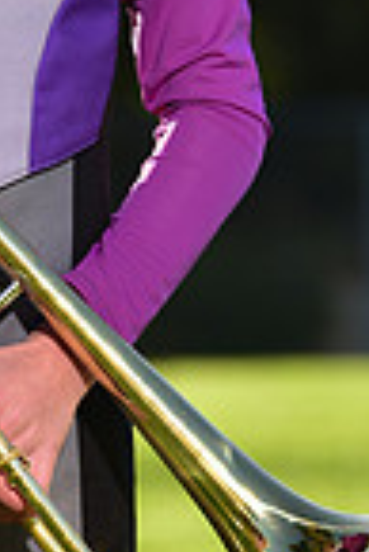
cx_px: -127
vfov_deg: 2.6
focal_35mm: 800
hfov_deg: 1.7
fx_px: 12270
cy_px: -145
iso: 80
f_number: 5.6
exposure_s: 1/200
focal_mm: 200
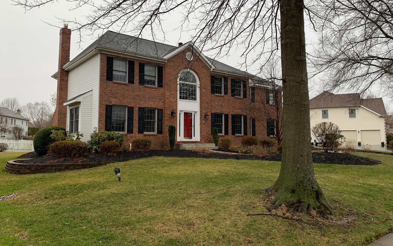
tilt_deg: +6.5
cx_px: 195
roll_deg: -0.6
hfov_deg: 66.5
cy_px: 112
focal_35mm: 28
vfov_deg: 44.5
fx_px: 300
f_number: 1.8
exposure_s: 1/402
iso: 25
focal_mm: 4.25
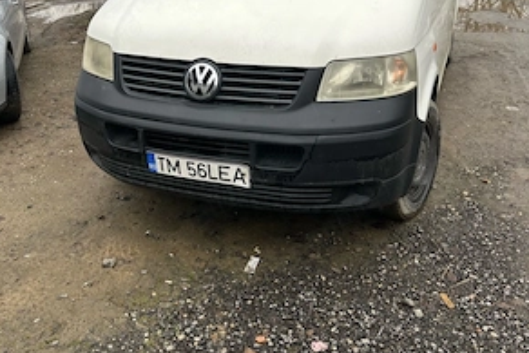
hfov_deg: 51.9
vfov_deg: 35.1
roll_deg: +1.9
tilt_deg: -17.1
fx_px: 544
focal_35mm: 37
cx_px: 259
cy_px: 85
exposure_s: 1/536
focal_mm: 5.7
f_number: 1.5
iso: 50
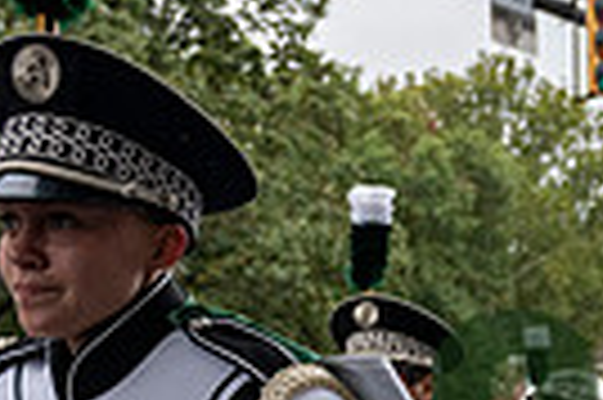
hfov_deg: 18.4
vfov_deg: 12.7
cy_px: 524
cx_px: 770
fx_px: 1740
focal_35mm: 104
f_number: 4
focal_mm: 24
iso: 500
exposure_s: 1/1600
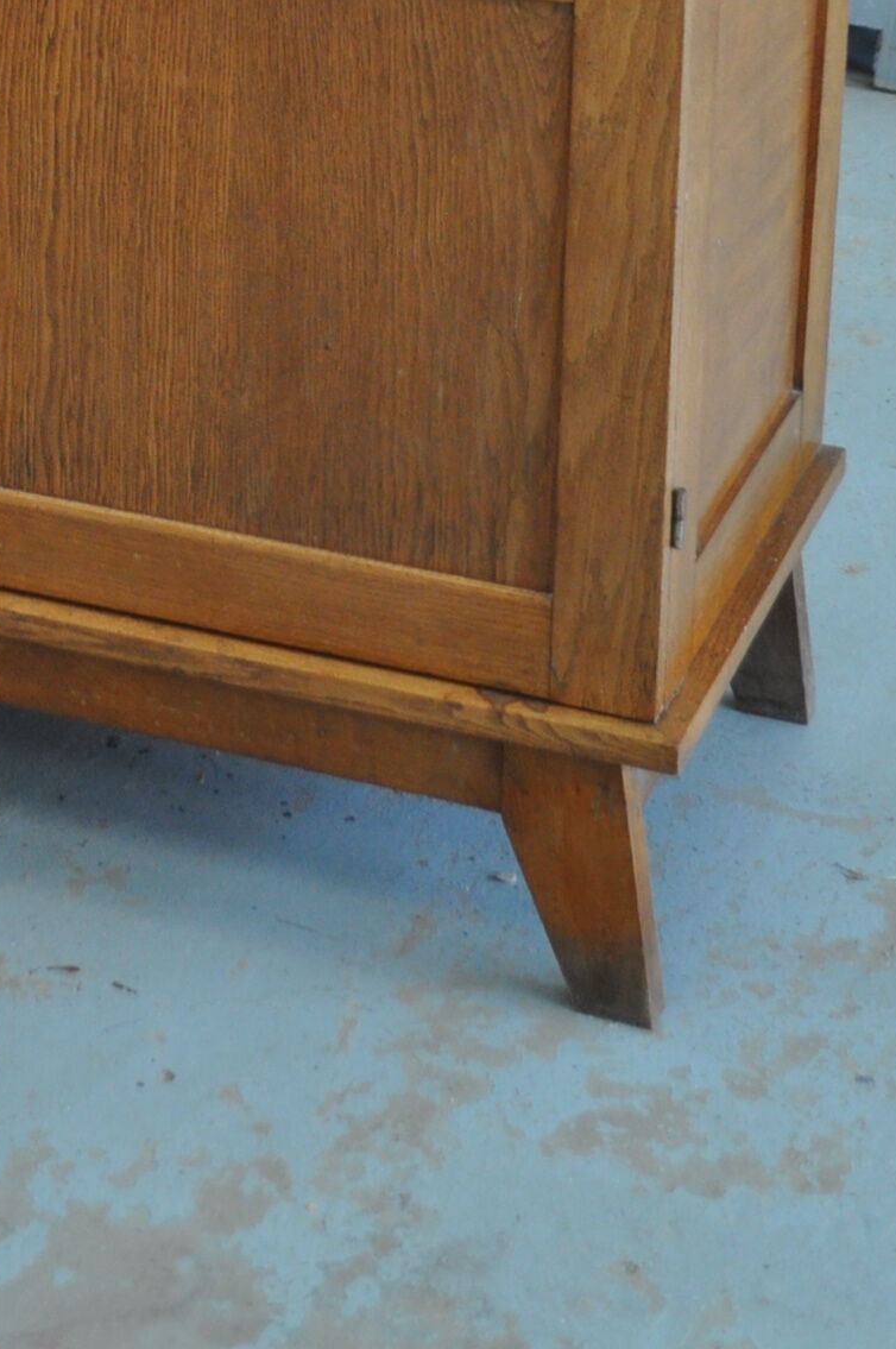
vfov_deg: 18.6
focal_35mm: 102
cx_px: 34
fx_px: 3817
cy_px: -429
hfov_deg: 13.2
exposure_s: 1/60
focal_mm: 24
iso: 640
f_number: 4
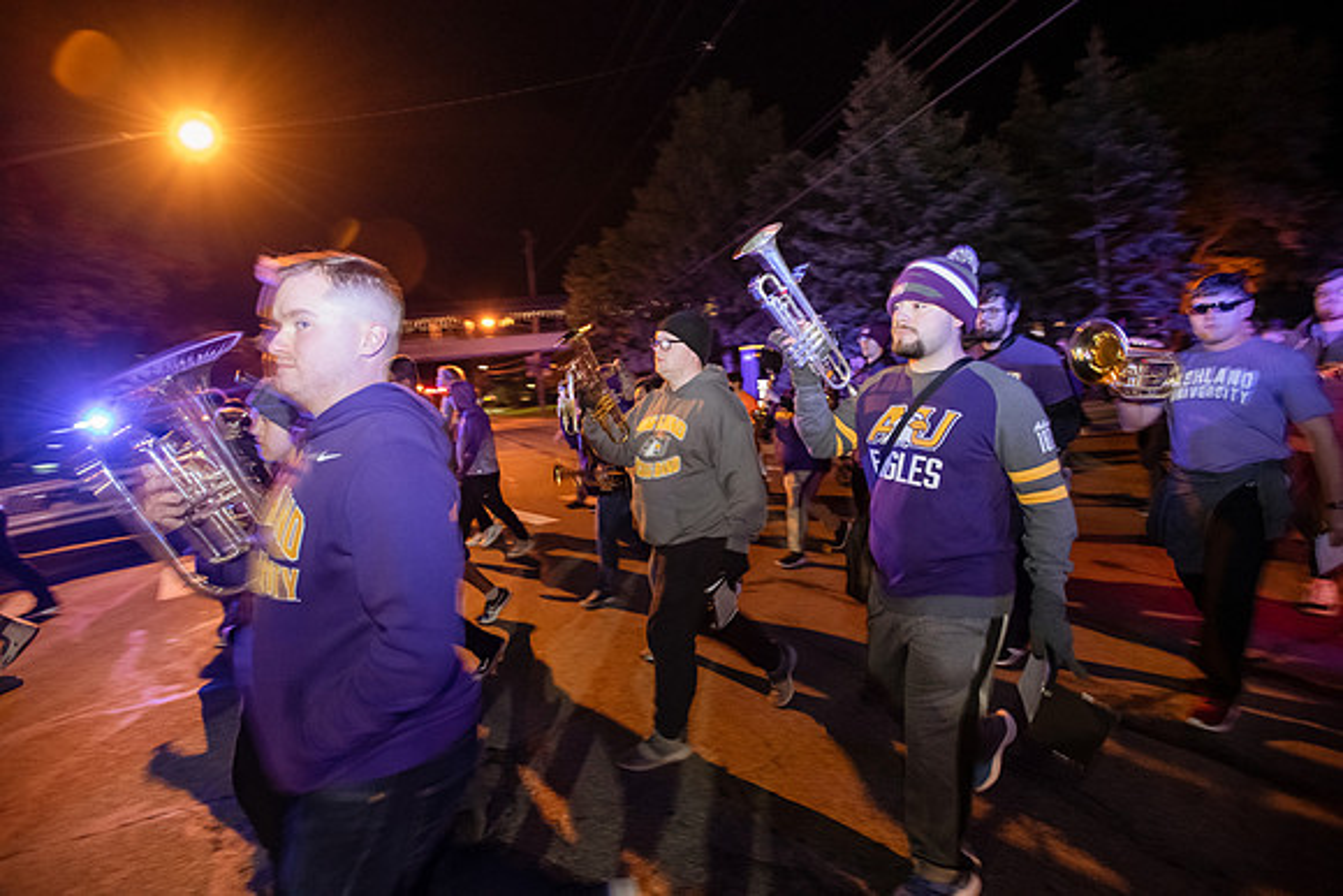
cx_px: 672
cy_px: 448
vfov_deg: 70.5
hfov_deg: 93.3
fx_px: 634
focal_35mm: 17
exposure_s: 1/40
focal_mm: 17
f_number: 3.5
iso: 5000
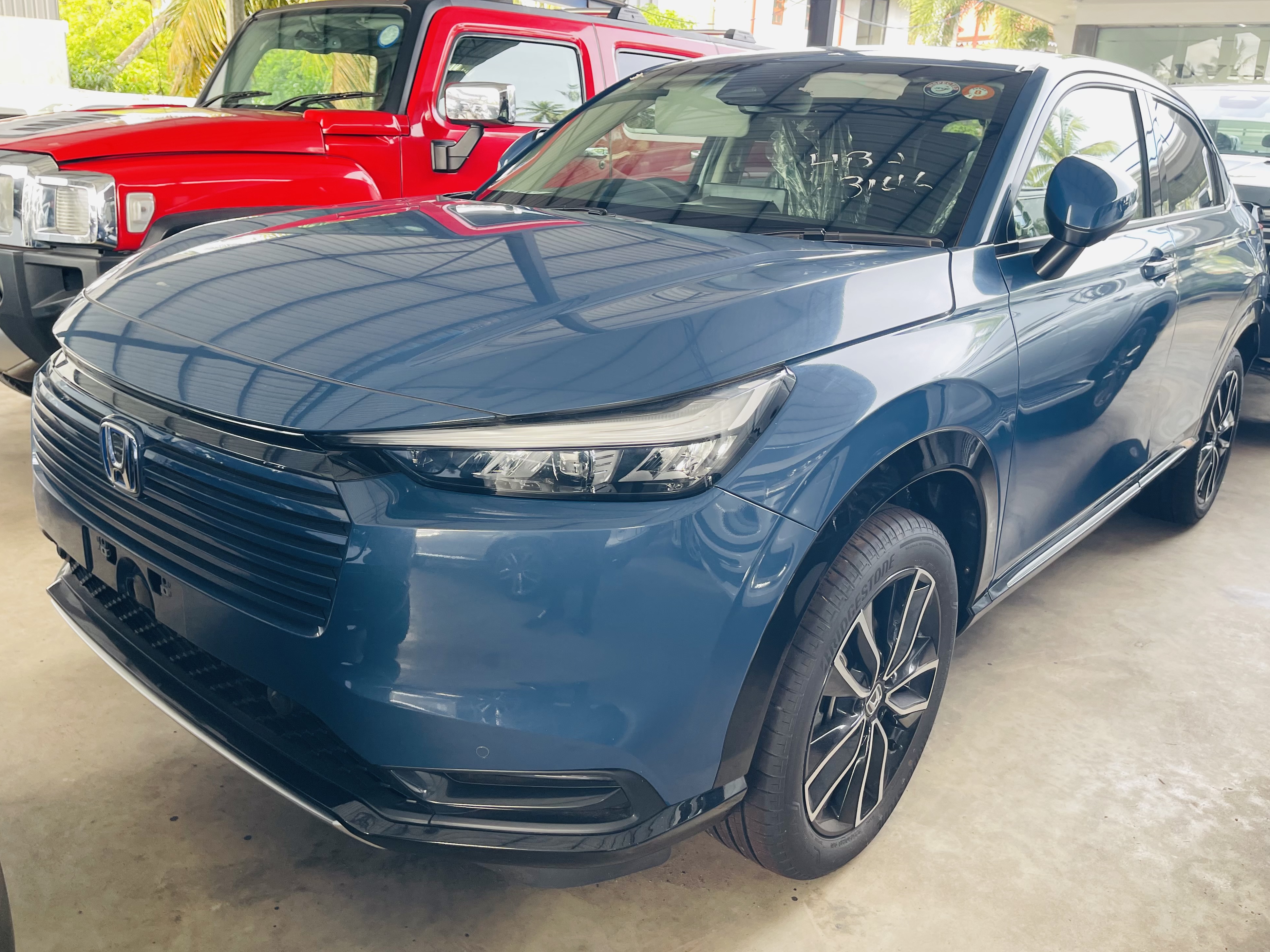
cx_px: 626
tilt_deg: -18.3
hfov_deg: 67.3
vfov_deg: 53.1
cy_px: 463
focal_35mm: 26
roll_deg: -4.2
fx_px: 954
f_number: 1.6
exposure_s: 1/121
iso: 80
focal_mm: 5.1
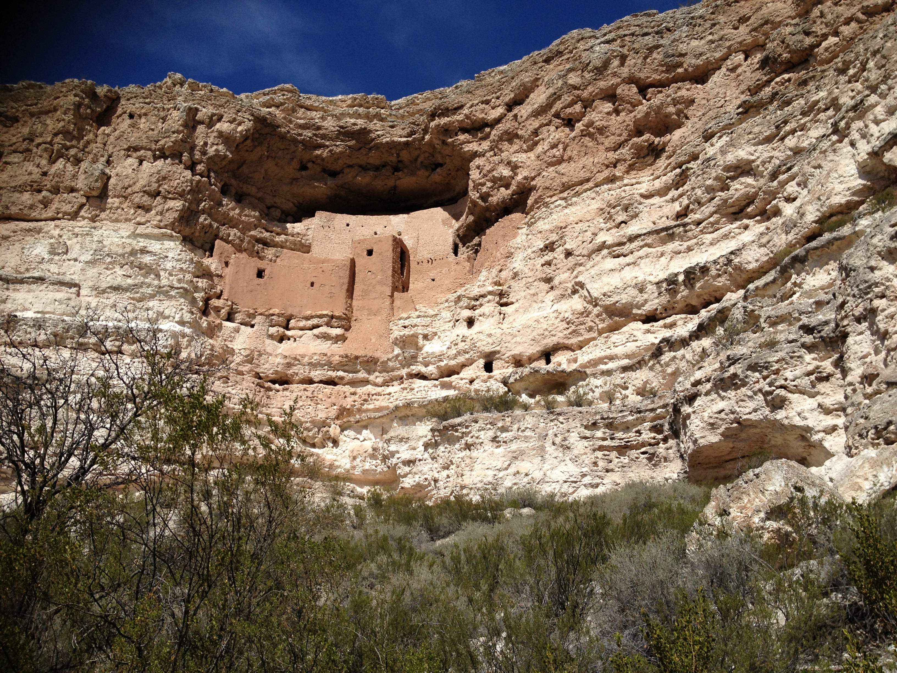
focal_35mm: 35
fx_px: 907
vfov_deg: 40.7
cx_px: 448
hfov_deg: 52.6
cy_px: 336
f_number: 2.4
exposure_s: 1/2907
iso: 50
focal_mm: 4.28
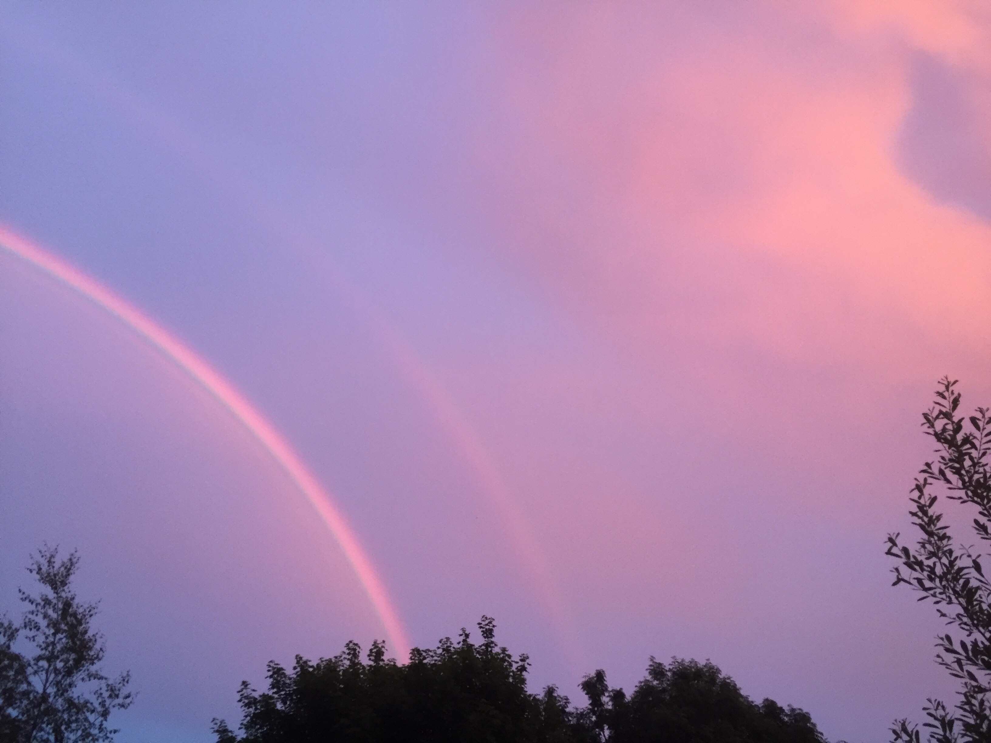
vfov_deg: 48.2
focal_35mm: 29
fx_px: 830
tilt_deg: +39.3
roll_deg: +0.6
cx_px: 496
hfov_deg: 61.7
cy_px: 372
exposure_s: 1/33
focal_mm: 4.15
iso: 64
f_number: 2.2
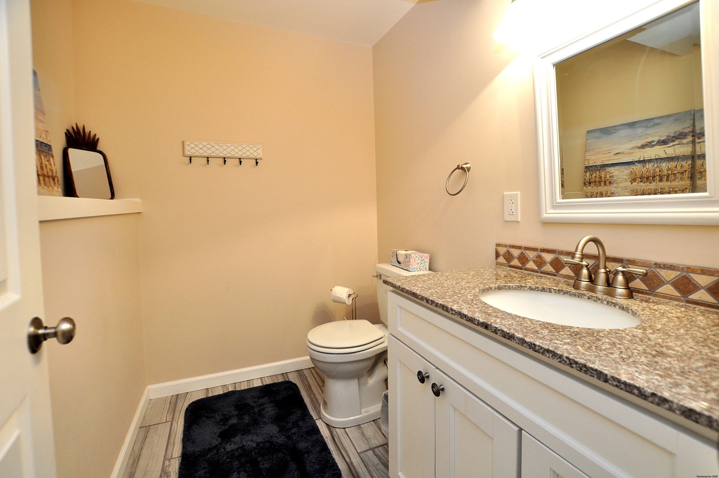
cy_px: 239
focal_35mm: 15
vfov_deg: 77.2
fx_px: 299
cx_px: 360
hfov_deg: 100.5
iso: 320
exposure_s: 1/30
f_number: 4.5
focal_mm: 10
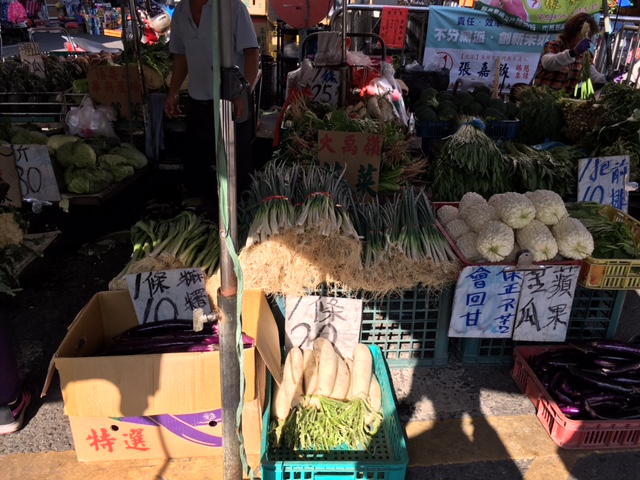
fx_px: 536
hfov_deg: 61.7
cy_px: 240
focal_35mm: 29
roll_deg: -2.9
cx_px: 320
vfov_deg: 48.2
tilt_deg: -25.5
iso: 25
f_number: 2.2
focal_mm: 4.15
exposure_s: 1/601
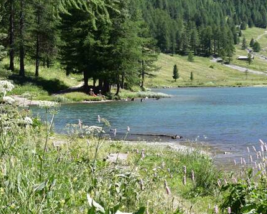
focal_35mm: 115
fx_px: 909
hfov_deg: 16.6
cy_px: 53
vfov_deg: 13.4
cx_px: 222
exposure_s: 1/250
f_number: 10
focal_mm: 30
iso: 400
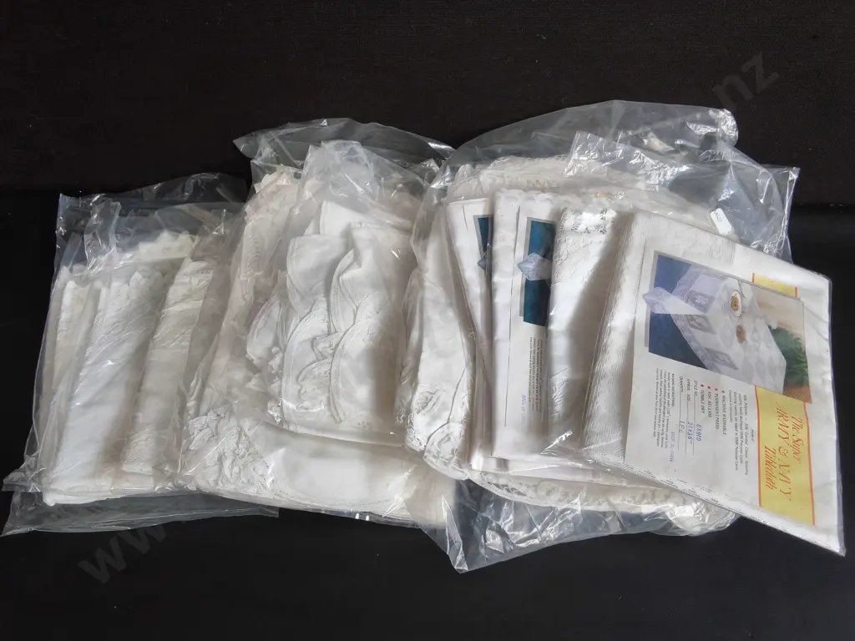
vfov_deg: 51.4
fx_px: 667
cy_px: 320
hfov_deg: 65.3
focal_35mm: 27
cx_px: 428
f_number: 2
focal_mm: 2.87
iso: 32
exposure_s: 1/100
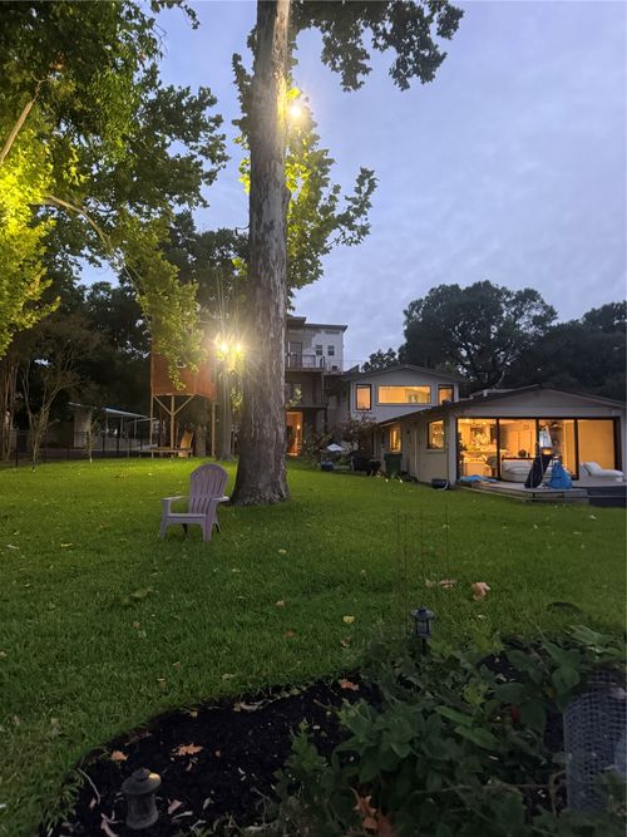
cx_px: 314
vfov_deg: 71.6
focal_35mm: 24
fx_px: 580
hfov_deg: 56.8
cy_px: 418
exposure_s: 1/40
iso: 800
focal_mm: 6.76
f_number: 1.78
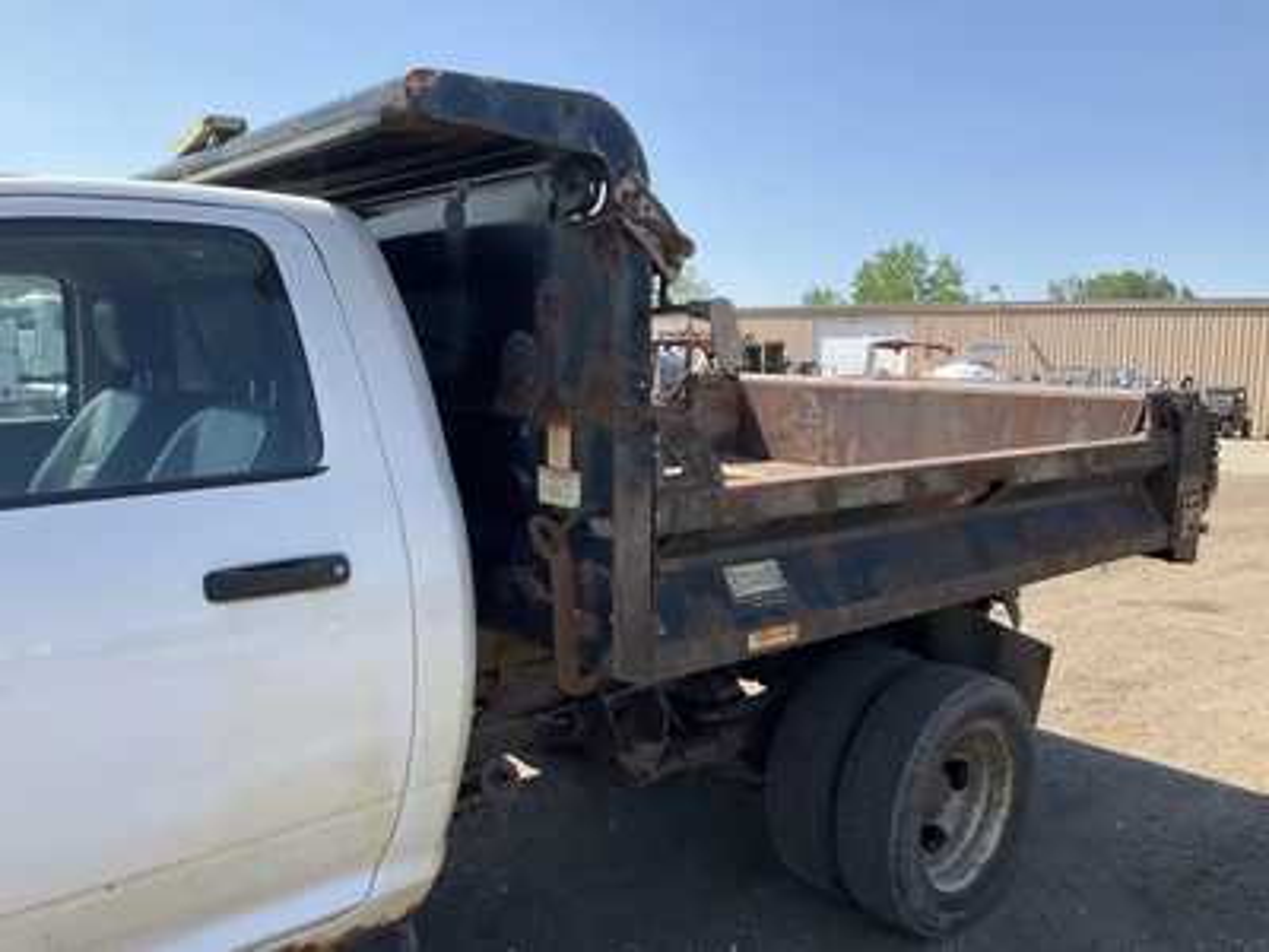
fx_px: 1063
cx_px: 634
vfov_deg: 48.2
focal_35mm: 29
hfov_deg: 61.7
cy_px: 476
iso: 25
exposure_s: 1/1121
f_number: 1.8
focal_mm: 3
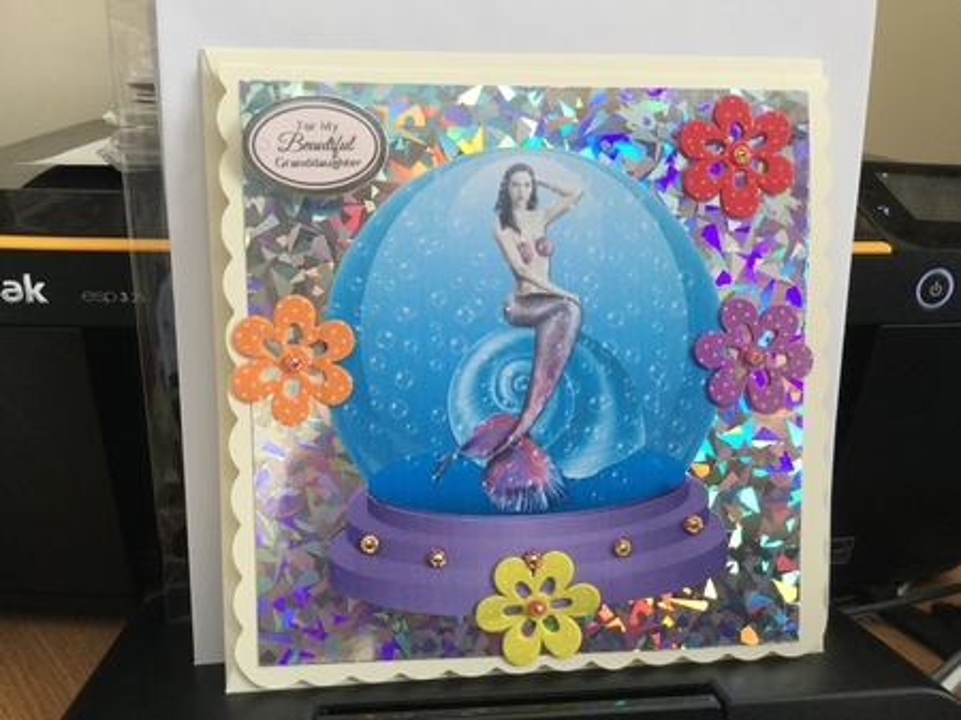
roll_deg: -3.3
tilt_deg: -20.1
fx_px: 860
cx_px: 480
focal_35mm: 31
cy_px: 360
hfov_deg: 58.4
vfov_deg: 45.4
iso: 100
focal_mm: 3.3
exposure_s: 1/33
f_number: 2.4
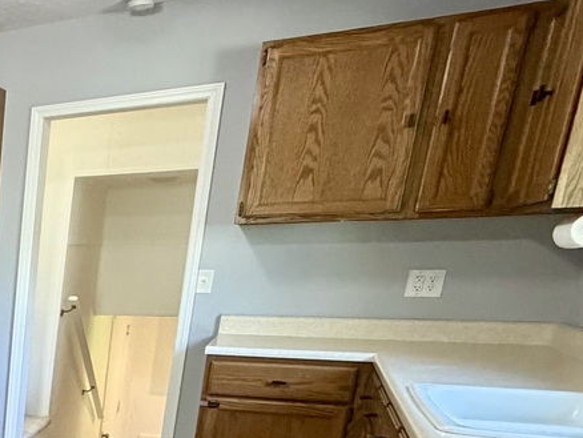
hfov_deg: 28.5
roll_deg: +1.4
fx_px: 775
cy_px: 479
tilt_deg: -16.2
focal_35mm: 46
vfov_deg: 28.7
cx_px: -270
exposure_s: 1/60
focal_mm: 2.22
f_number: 2.2
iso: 500
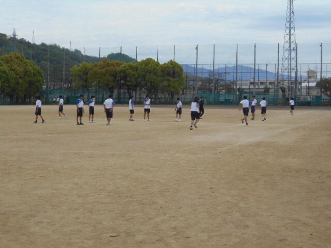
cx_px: 166
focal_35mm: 66
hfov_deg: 29.4
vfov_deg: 22.3
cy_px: 124
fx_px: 631
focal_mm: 11.6
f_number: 5.3
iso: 80
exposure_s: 1/640
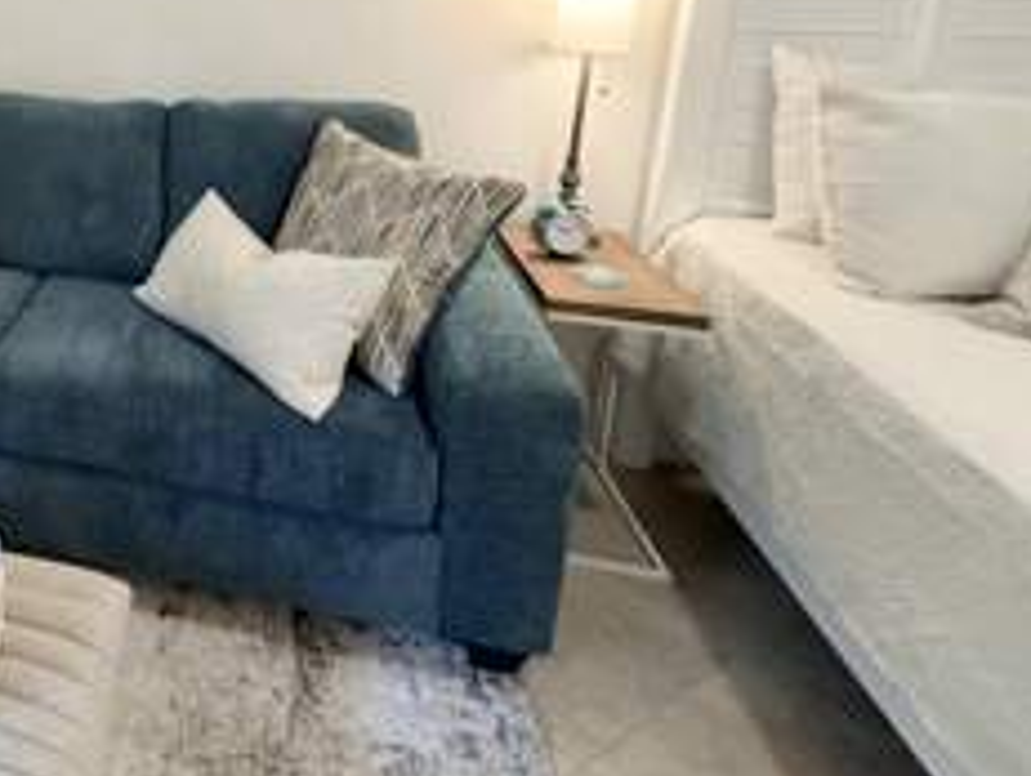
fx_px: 865
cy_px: 91
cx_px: -13
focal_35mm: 29
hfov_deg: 49.5
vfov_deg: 44.4
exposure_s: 1/60
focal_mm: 2.22
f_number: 2.2
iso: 320
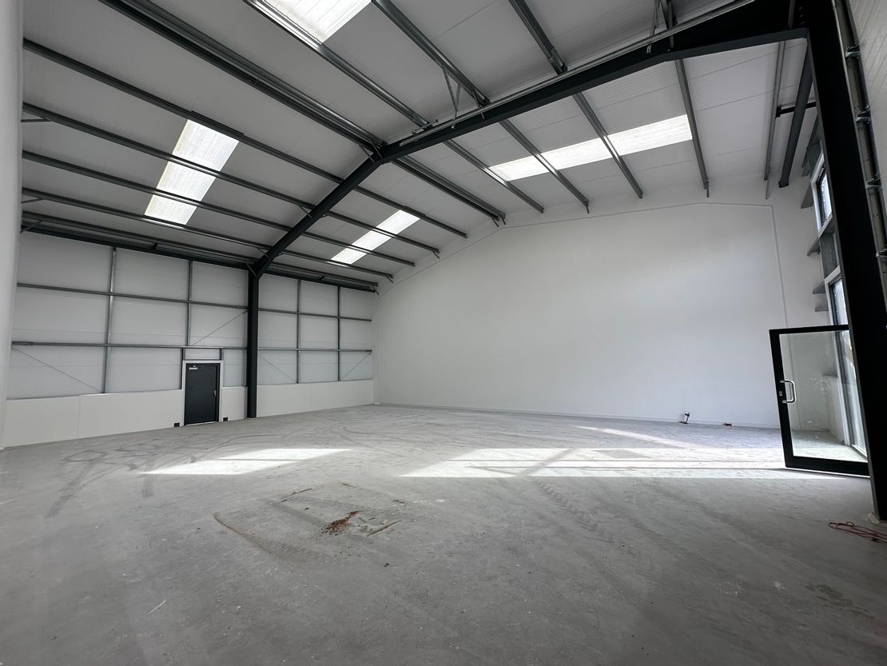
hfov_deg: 102.1
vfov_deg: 85.7
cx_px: 444
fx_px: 359
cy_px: 333
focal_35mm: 14
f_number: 2.2
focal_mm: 2.22
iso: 40
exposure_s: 1/109
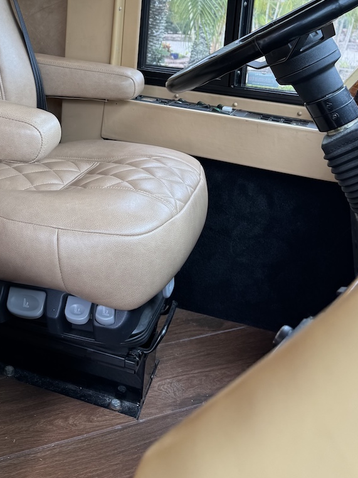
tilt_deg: -8.4
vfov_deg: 42.5
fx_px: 579
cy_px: 84
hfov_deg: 33.2
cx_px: 63
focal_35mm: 42
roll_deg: -3.1
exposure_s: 1/120
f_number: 1.78
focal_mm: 6.86
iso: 64
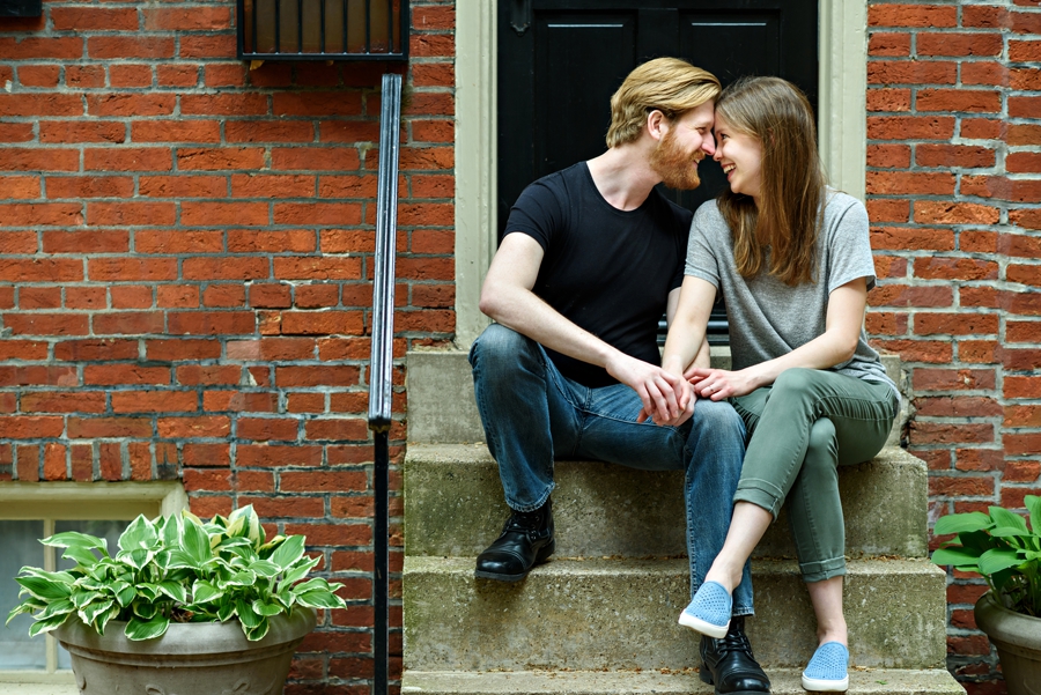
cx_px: 520
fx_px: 2459
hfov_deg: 23.9
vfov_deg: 16.1
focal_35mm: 85
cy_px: 348
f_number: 2.8
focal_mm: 85
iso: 400
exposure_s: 1/200
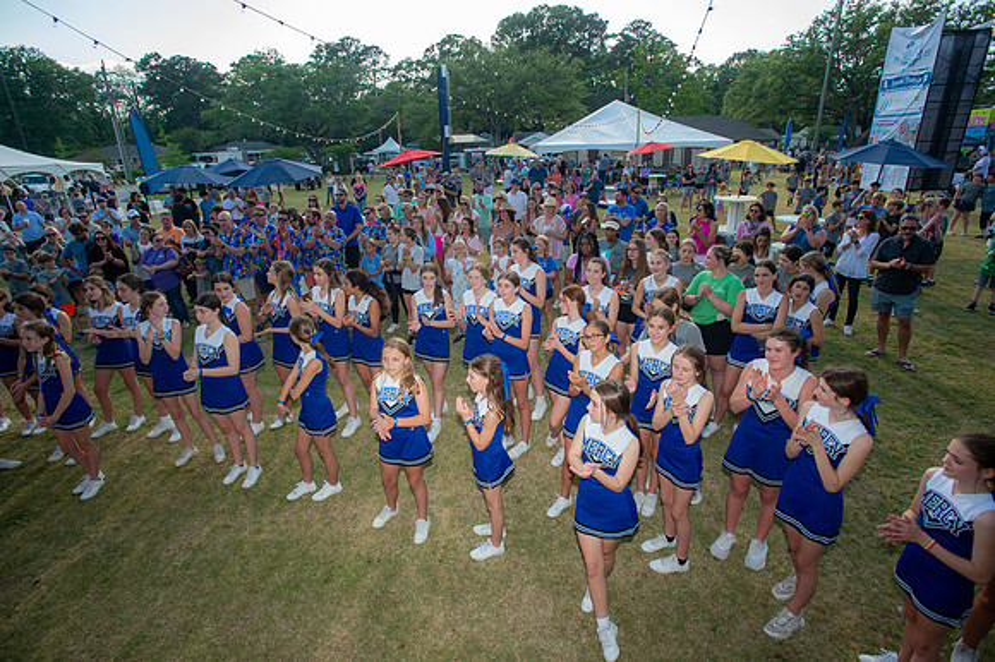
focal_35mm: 19
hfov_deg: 86.9
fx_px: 525
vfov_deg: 64.5
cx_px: 498
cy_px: 331
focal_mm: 19
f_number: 4.5
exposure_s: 1/250
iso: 100
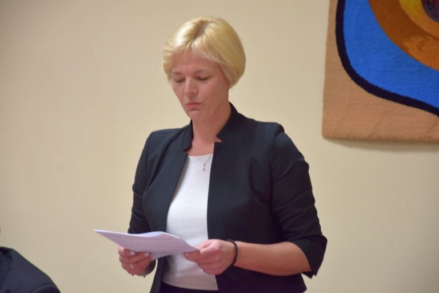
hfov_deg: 13.0
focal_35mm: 158
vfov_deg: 8.7
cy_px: 146
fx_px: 1920
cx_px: 220
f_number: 5.6
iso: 800
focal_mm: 105
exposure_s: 1/60
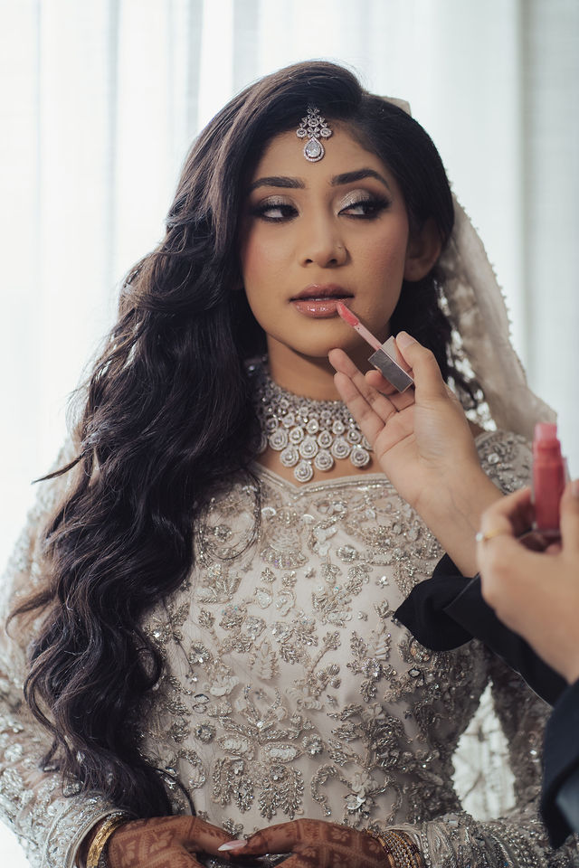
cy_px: 434
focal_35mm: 85
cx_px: 290
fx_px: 2050
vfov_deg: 23.9
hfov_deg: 16.1
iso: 125
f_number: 1.8
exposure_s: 1/160
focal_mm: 85
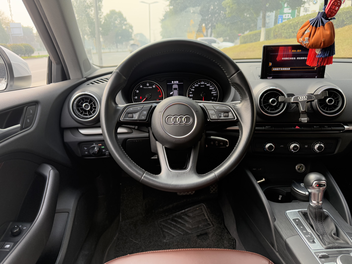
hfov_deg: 71.6
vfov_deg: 56.8
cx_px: 176
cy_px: 132
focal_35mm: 24
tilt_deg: -18.4
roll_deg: +0.5
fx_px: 244
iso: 160
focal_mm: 6.76
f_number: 1.78
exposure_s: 1/234
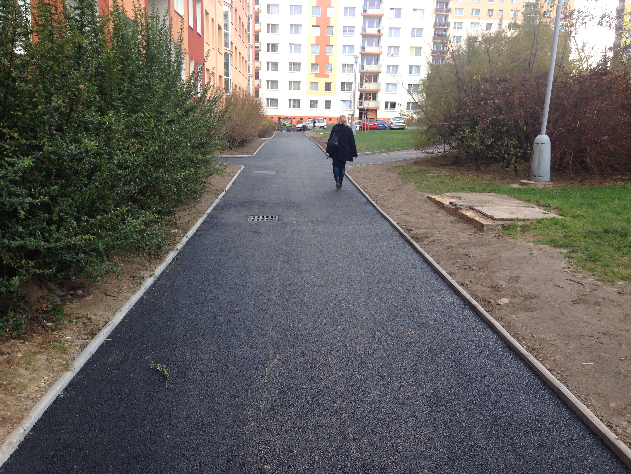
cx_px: 316
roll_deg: -0.9
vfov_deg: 42.9
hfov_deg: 55.4
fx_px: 602
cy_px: 237
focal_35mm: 33
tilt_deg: -11.9
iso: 50
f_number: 2.4
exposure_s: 1/120
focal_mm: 4.12
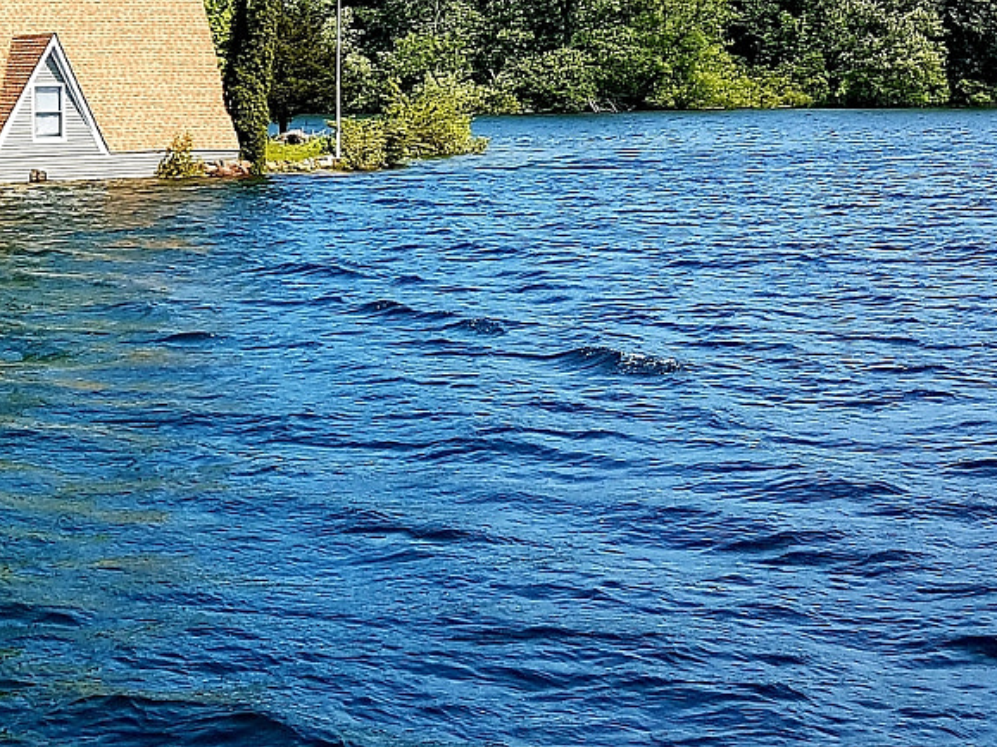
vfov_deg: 20.4
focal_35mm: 72
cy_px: 279
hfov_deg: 25.5
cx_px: -26
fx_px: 2073
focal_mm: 4.2
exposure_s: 1/1400
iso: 40
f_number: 1.7
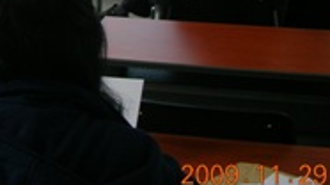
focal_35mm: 92
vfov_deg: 12.6
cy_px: -62
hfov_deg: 22.1
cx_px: -16
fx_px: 804
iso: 50
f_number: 3
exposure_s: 1/8.4
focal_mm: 5.8
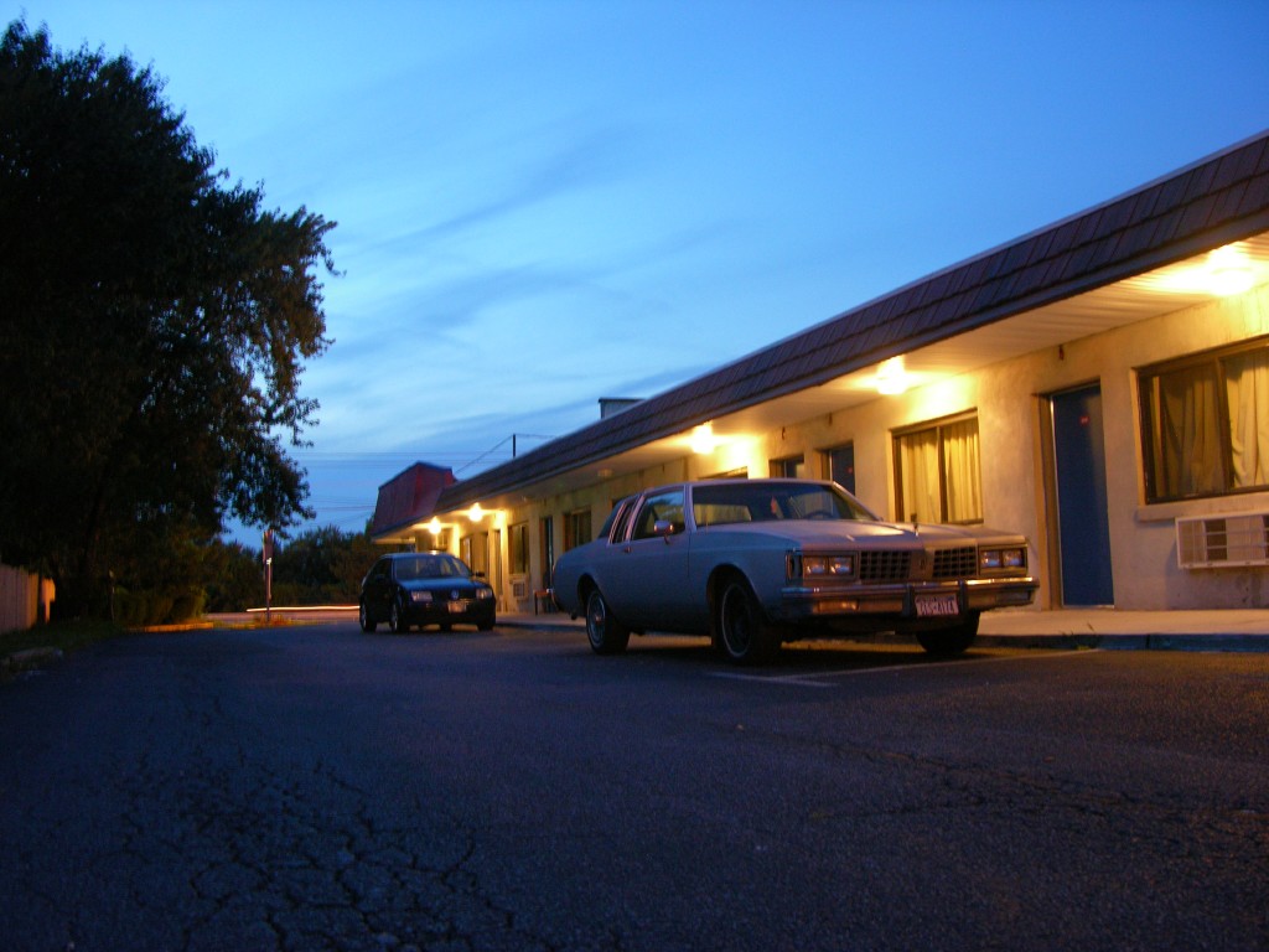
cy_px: 476
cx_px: 634
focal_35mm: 35
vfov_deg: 40.7
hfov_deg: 52.6
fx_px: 1283
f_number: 2.8
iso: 200
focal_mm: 8.9
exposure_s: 1.35
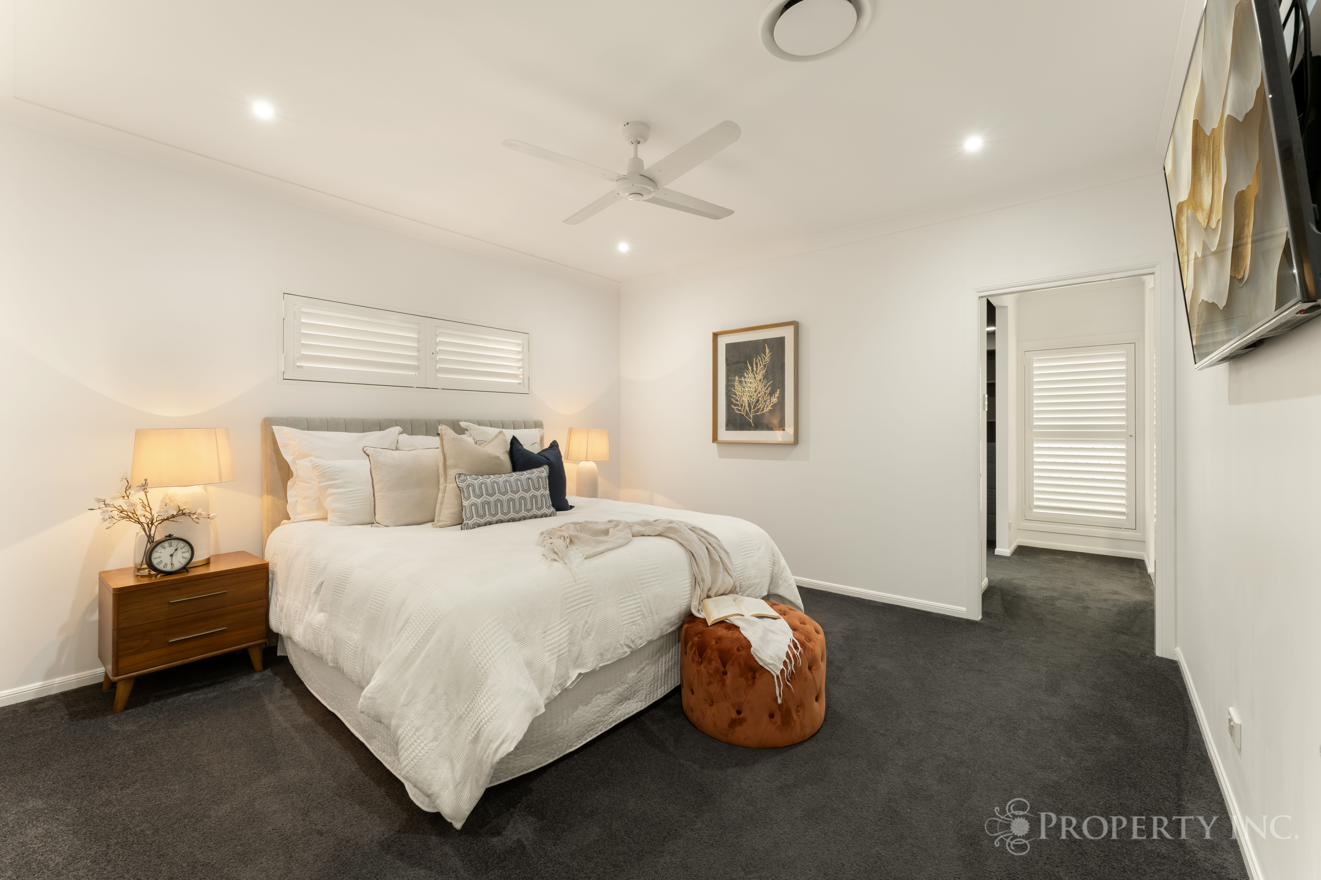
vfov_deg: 81.2
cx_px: 660
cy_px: 440
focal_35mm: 14
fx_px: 514
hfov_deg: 104.3
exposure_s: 1/2
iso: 320
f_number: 10
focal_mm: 14
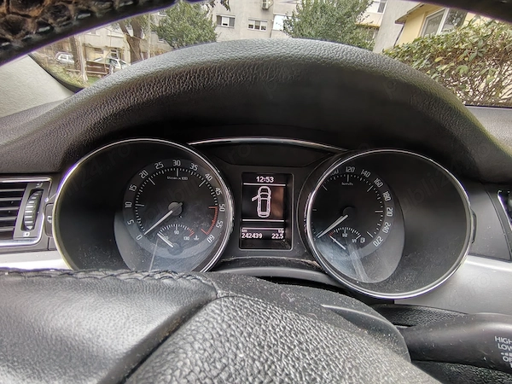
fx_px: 251
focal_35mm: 17
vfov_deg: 74.7
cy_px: 192
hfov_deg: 91.0
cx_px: 256
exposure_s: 1/33.3
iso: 459
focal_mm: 1.42
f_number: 2.2
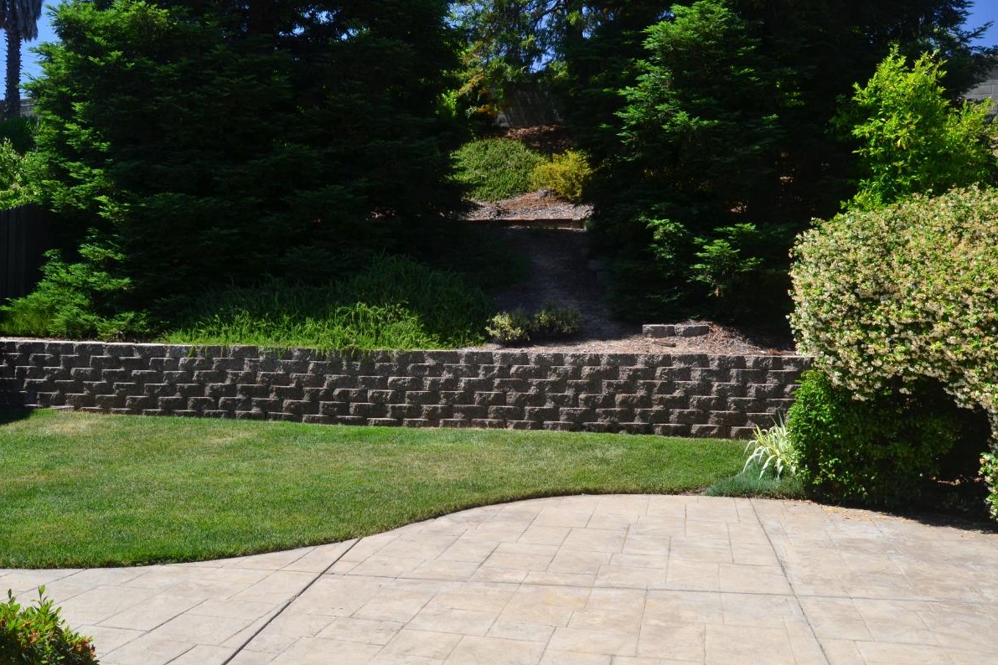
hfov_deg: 55.7
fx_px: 942
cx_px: 458
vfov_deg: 38.9
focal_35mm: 34
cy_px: 303
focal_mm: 18
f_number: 10
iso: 400
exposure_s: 1/200
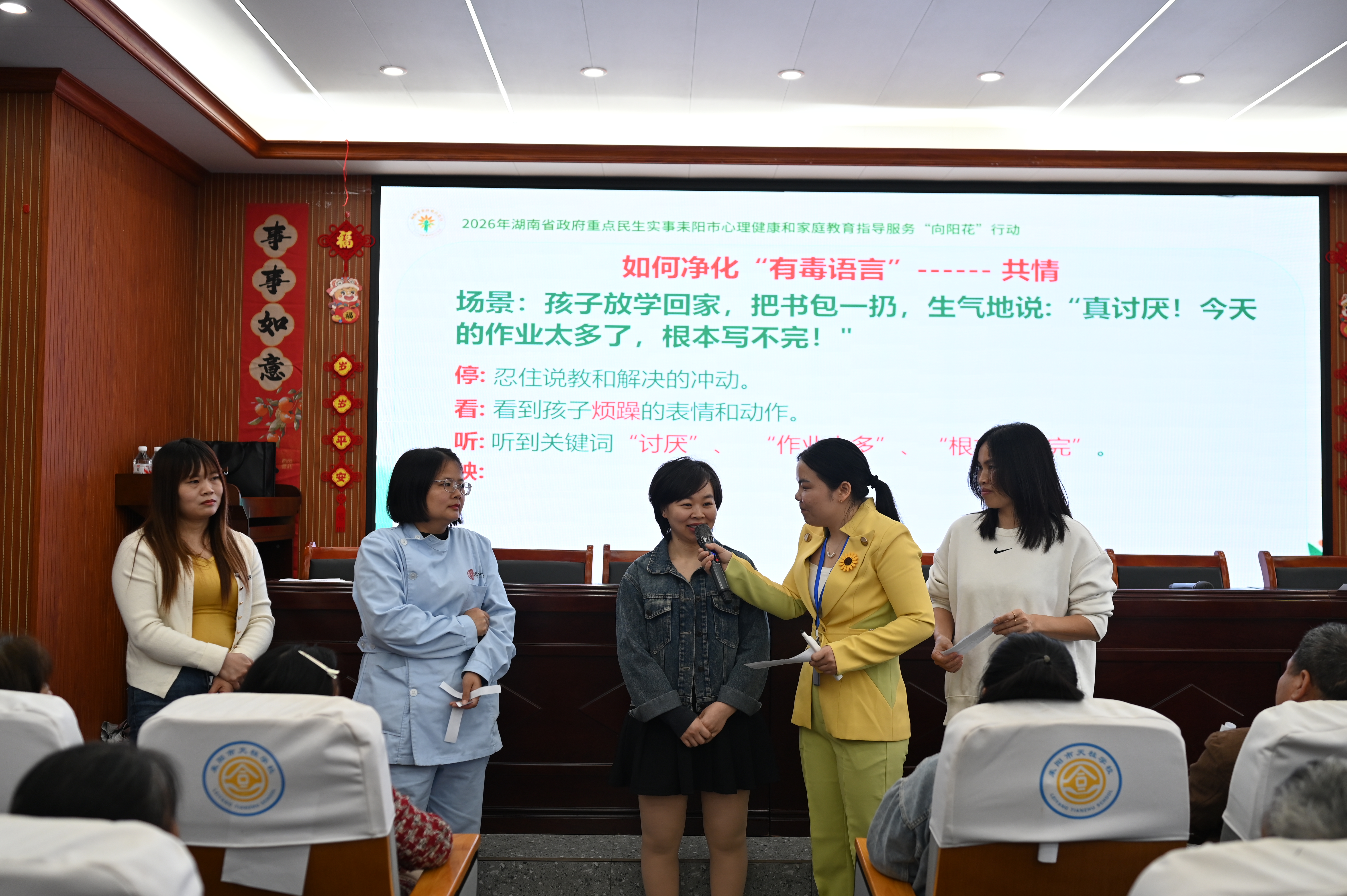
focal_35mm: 35
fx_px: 1309
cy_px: 448
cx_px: 674
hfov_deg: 54.5
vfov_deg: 37.8
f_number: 2.8
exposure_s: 1/200
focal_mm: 35
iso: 400
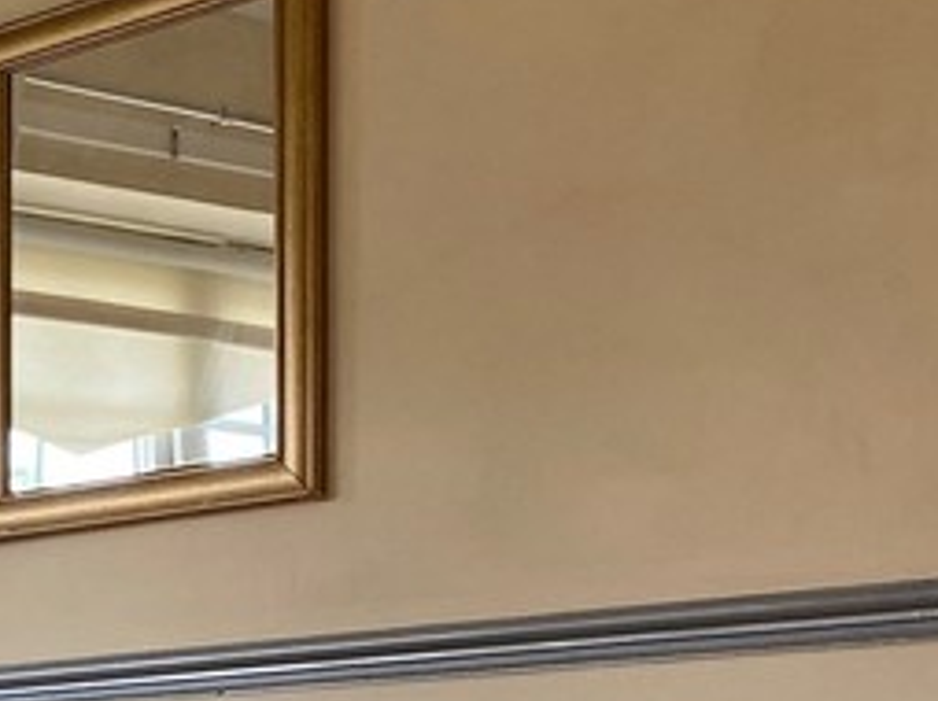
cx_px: -772
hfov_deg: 15.8
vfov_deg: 13.4
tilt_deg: -2.3
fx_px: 2843
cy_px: 1007
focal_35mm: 105
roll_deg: +0.2
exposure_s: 1/121
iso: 64
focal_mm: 4.25
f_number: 1.8
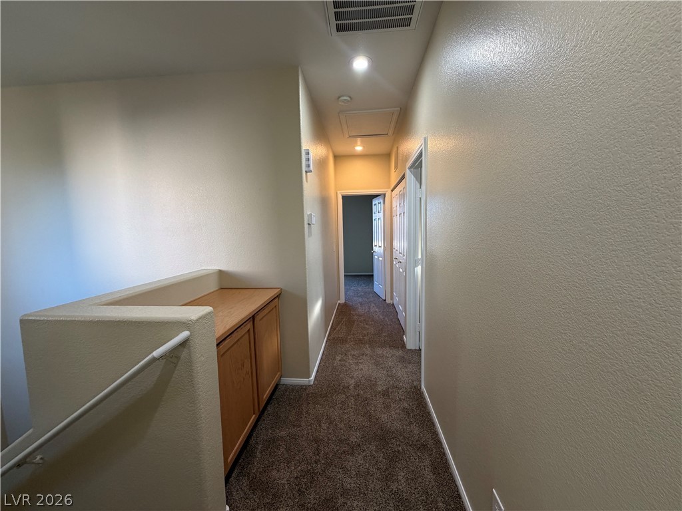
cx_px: 341
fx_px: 276
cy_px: 256
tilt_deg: -4.7
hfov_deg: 102.1
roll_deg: +1.3
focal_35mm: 14
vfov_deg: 85.7
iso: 200
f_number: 2.2
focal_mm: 2.22
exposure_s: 1/60
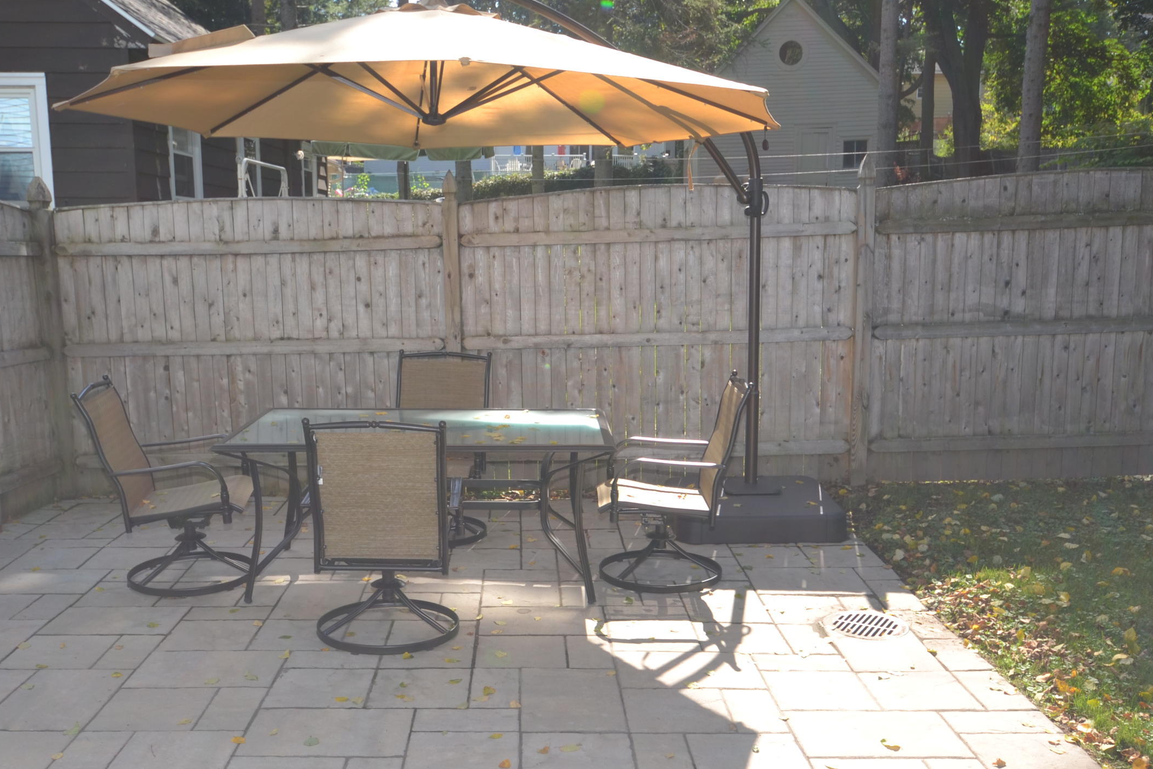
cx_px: 540
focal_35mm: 34
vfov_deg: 38.8
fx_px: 1089
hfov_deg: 55.8
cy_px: 429
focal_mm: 16
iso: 100
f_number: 6.3
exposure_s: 1/160
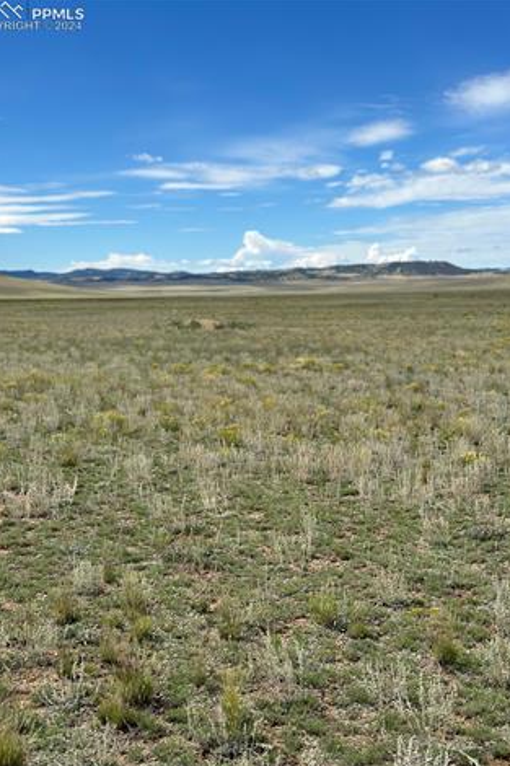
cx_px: 262
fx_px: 1084
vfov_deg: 38.9
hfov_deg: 26.5
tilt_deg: -5.1
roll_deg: -0.4
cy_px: 390
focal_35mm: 51
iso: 100
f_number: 1.78
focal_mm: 6.86
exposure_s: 1/6623
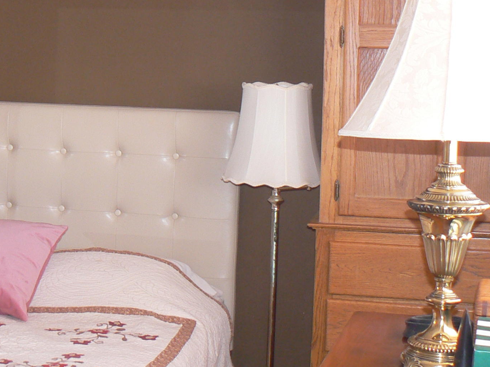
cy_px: 146
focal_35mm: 79
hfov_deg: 24.2
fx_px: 1118
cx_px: 82
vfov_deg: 18.6
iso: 100
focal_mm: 6
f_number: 2.8
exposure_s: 1/3.2
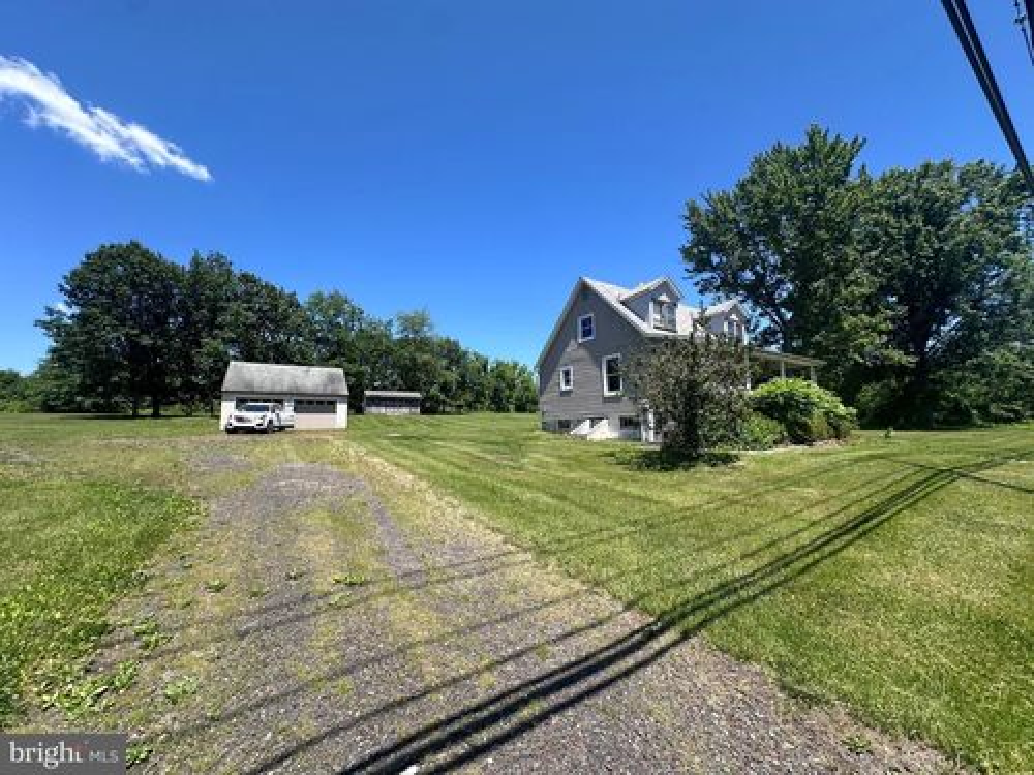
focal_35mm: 14
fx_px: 418
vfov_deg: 85.7
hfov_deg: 102.1
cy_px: 388
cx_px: 517
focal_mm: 2.22
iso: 50
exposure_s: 1/1416
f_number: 2.2
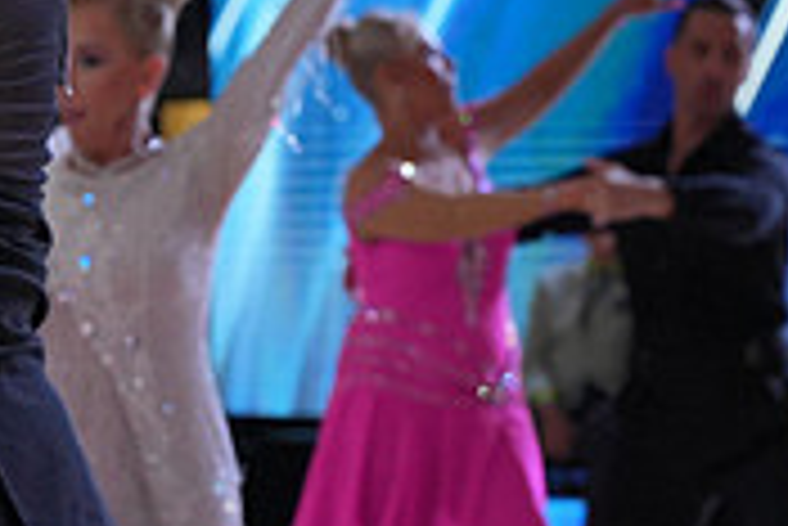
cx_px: -477
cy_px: 56
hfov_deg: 6.1
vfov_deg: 4.1
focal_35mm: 332
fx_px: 7273
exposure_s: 1/400
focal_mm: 100
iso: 2000
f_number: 7.1
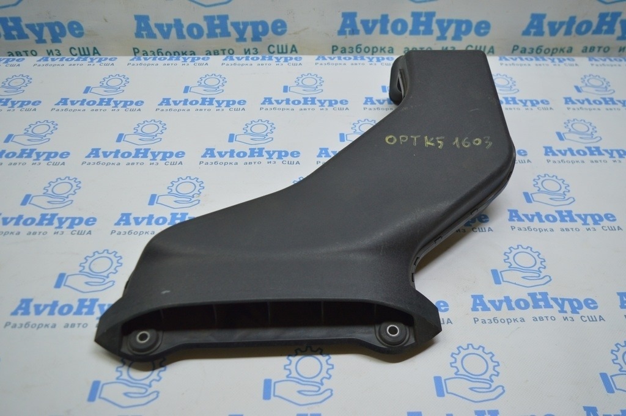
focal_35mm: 33
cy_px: 208
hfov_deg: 57.3
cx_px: 313
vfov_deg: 39.9
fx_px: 573
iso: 400
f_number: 3.8
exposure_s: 1/100
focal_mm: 22
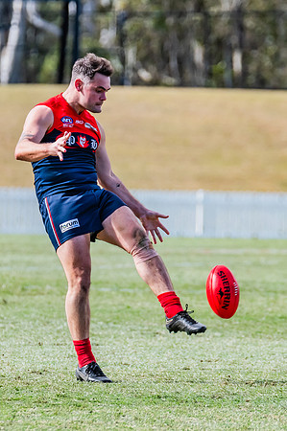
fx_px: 7195
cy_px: 202
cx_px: 105
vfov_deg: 3.4
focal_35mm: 600
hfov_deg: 2.3
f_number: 5.6
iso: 800
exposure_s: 1/2000
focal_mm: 310
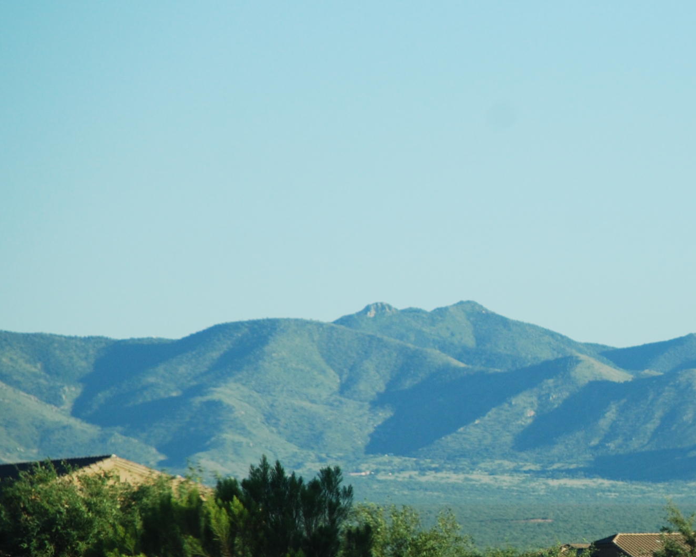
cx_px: 690
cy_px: 374
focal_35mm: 433
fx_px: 8919
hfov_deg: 4.5
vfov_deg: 3.6
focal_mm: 135
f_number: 5.6
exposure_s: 1/250
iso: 200
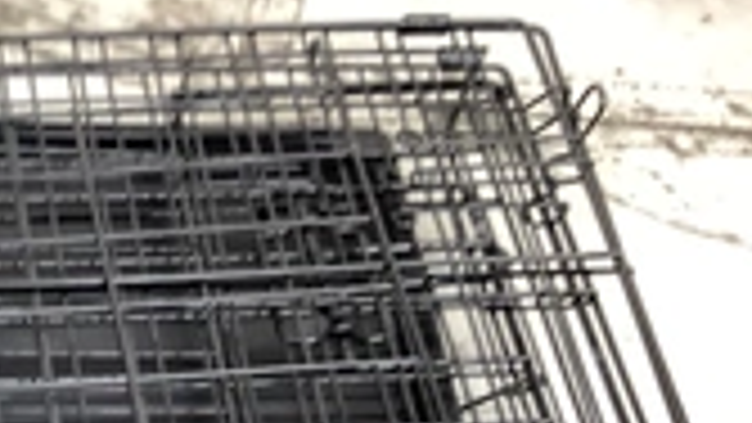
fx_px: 1615
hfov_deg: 24.2
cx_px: -113
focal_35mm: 81
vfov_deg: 14.5
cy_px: 508
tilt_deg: -53.2
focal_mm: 3.3
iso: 125
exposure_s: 1/60
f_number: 2.4
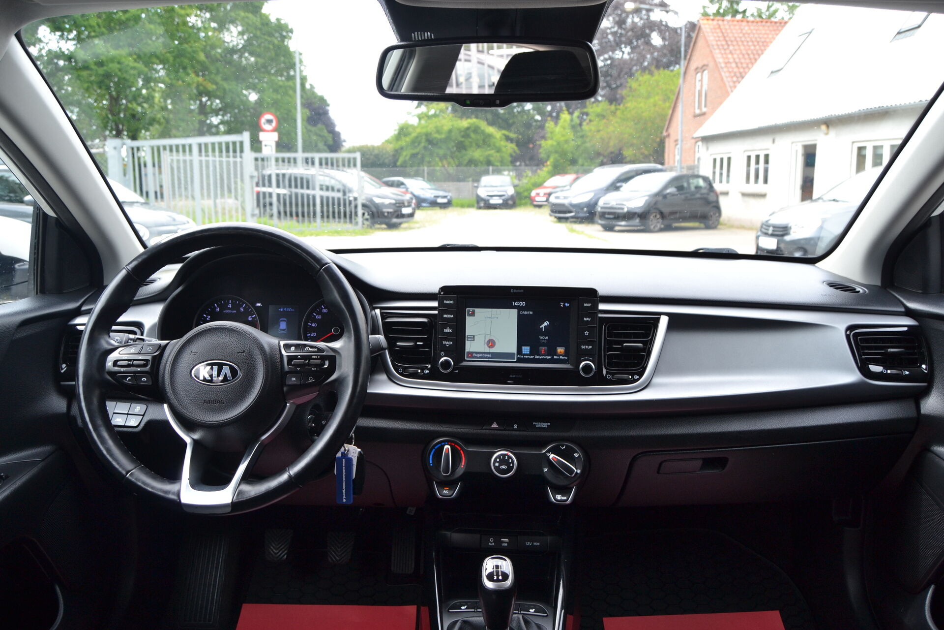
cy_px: 315
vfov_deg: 47.9
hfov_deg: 67.4
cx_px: 472
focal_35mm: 27
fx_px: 708
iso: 180
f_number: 5.6
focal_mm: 18
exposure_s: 1/125
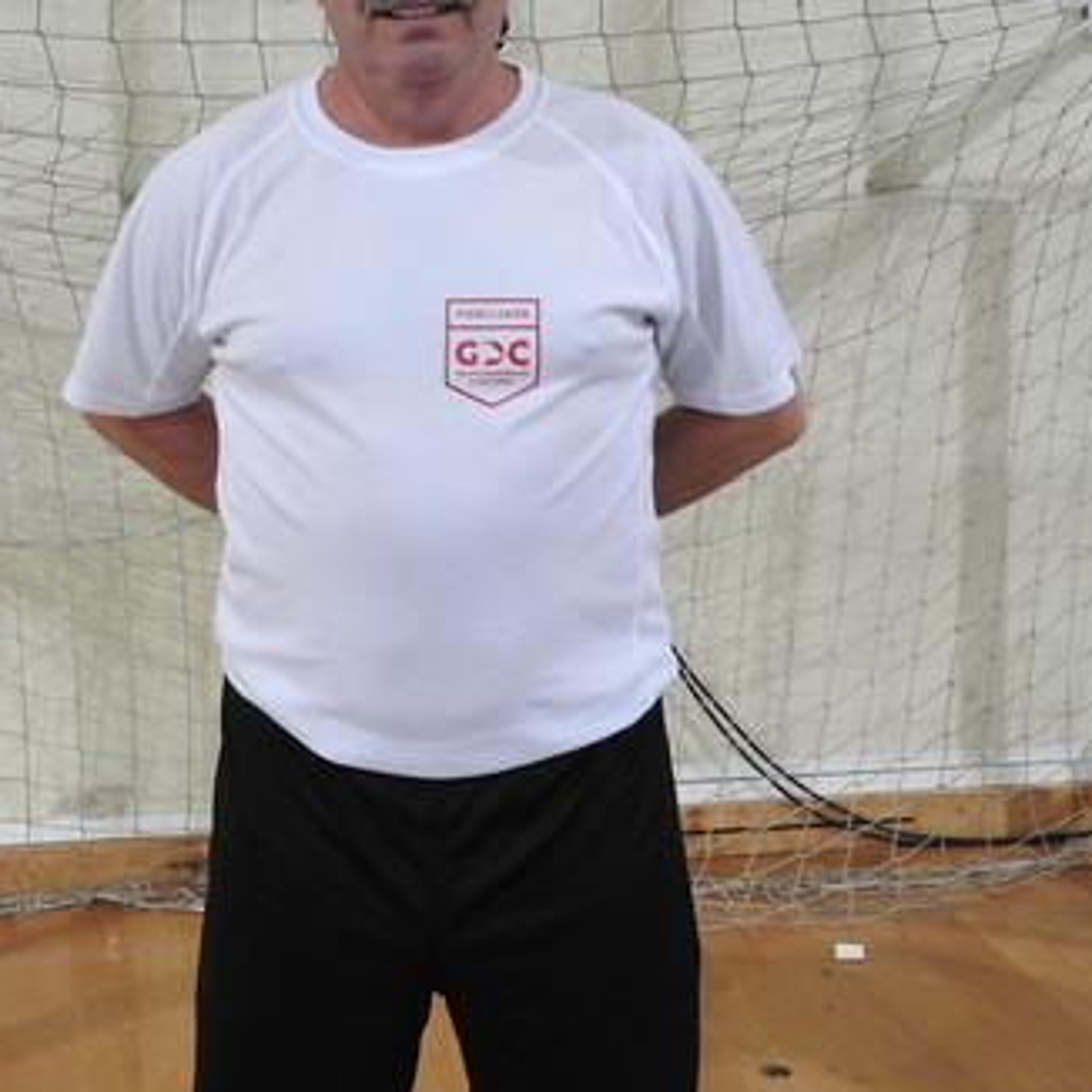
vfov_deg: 29.9
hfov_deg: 29.7
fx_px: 2034
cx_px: 325
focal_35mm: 57
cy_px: 379
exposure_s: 1/13
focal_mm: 6.3
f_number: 3.8
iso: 400
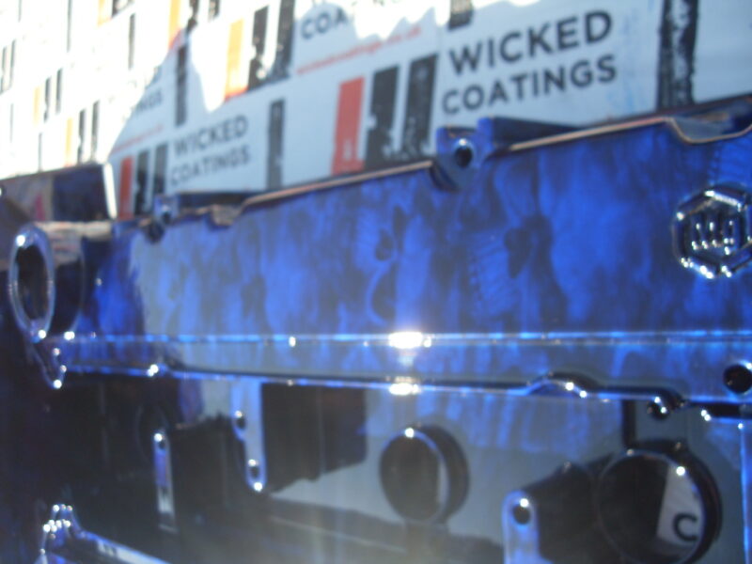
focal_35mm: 35
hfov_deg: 52.6
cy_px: 282
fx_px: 760
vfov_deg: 40.7
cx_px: 376
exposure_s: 1/60
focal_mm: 6.3
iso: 80
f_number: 7
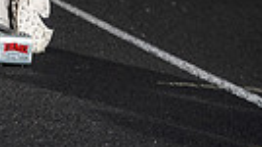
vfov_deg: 6.2
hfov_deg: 11.6
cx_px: -12
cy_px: -263
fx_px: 1270
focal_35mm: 183
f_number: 4
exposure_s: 1/250
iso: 250
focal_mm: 52
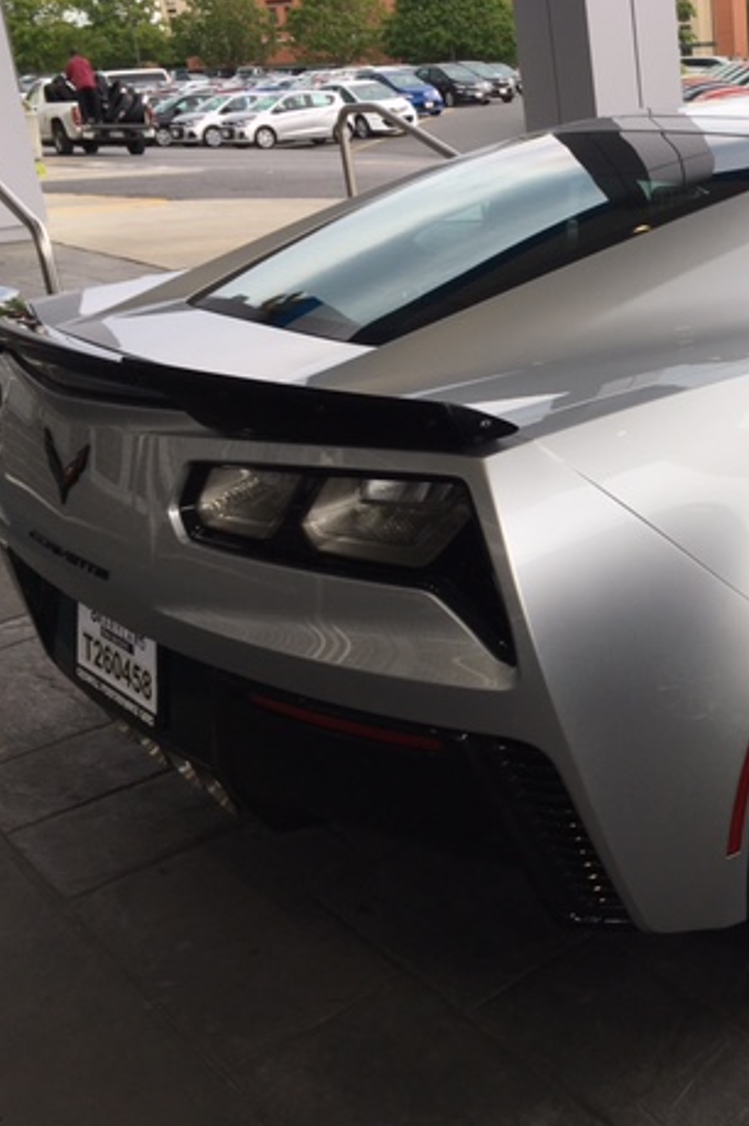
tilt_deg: -17.7
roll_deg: +4.6
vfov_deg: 46.4
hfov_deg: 30.1
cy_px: 546
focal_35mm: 42
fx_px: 1313
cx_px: 712
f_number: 2.2
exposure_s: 1/368
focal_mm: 4.15
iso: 25
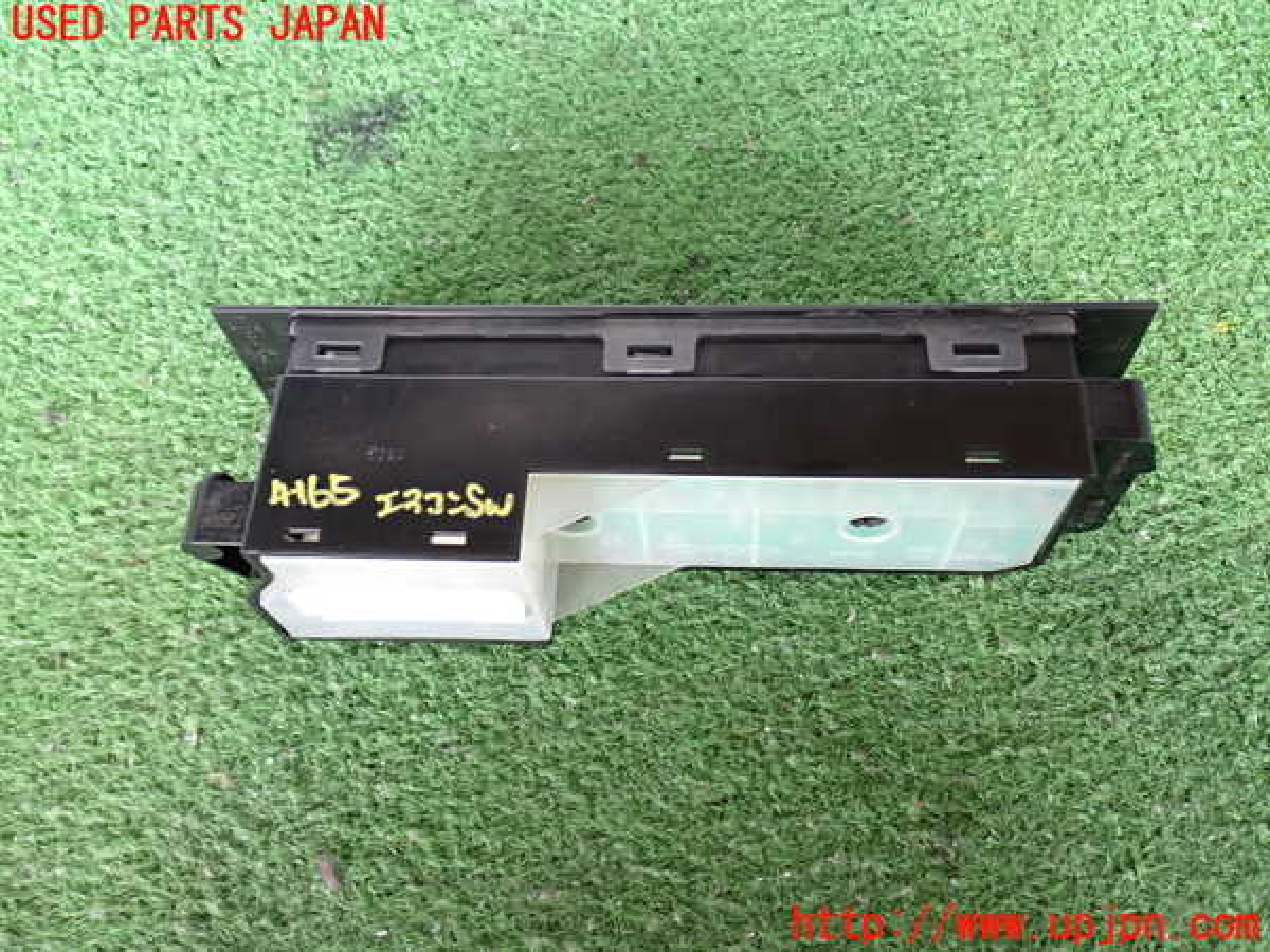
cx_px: 635
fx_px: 1174
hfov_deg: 56.8
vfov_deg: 44.2
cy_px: 476
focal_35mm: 32
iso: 400
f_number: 2.4
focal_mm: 5.79
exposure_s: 1/30
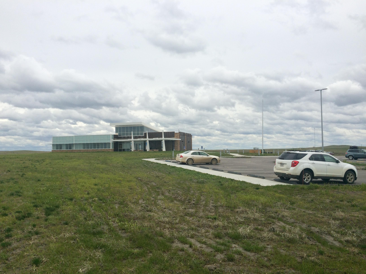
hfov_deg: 61.7
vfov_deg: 48.2
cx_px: 183
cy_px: 137
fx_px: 307
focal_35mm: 29
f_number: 2.2
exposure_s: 1/3165
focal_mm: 4.15
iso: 32
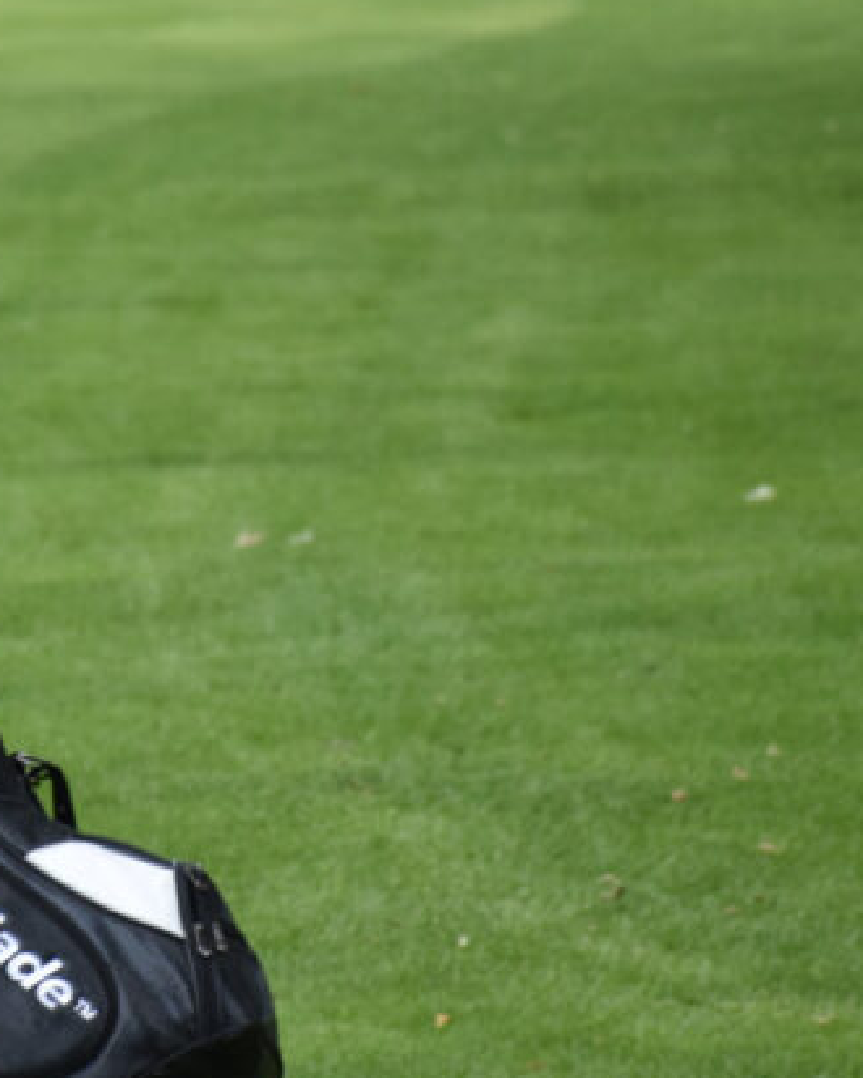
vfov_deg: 3.9
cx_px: -18
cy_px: 483
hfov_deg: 3.2
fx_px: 15633
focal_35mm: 490
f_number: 5.6
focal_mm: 140
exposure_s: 1/500
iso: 360
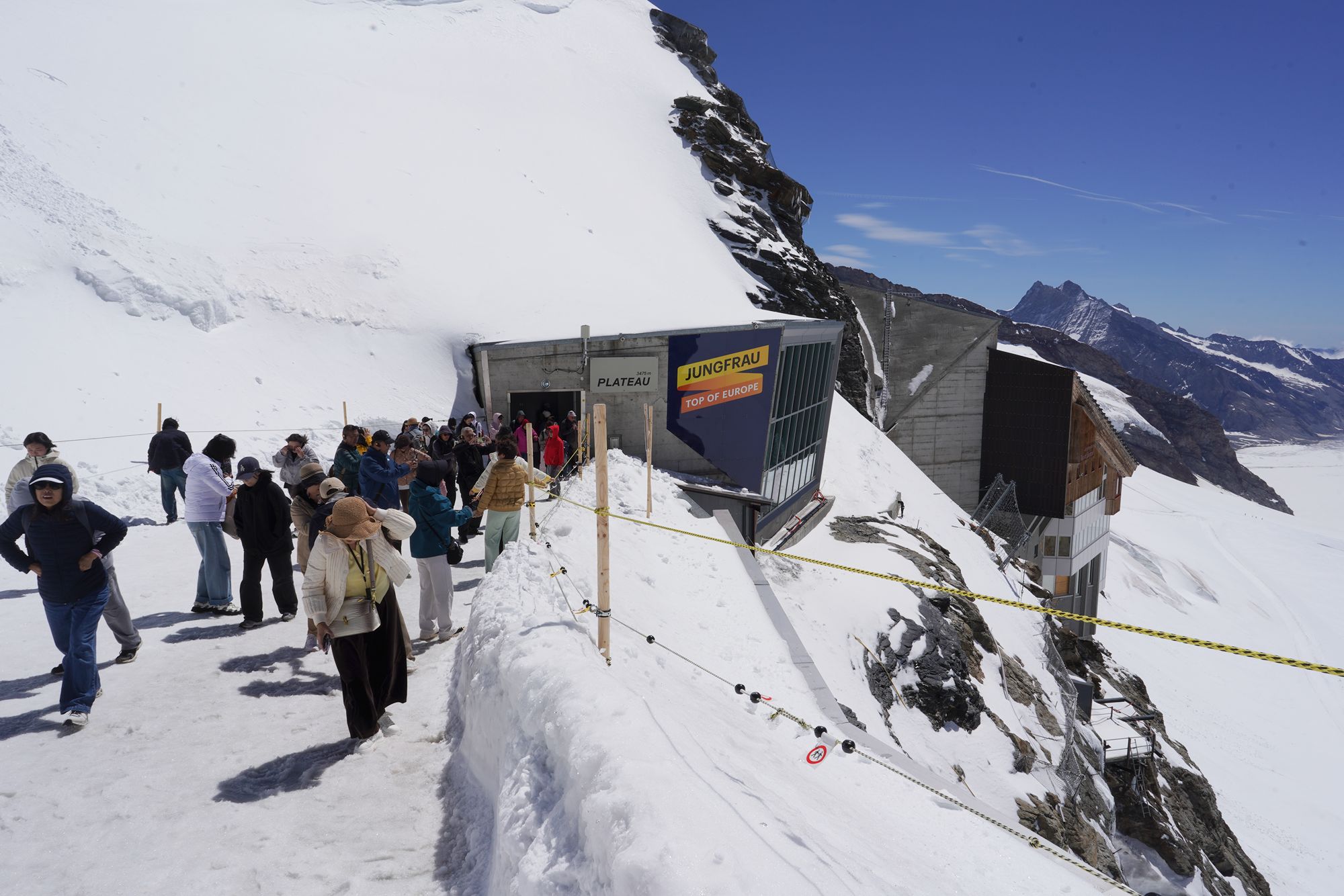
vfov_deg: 53.1
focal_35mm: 24
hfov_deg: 73.7
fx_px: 896
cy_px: 448
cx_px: 672
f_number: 20
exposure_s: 1/250
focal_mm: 24
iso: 100
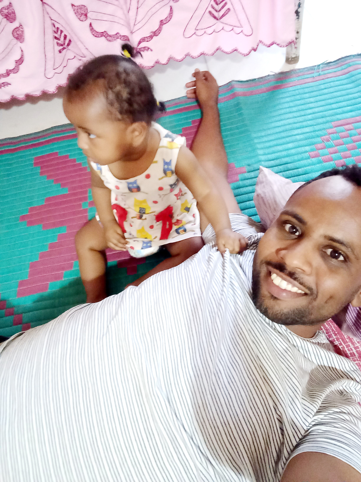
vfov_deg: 69.4
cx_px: 180
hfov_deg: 54.9
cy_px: 241
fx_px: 348
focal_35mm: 25
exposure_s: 1/15
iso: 1600
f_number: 2.2
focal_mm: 2.67
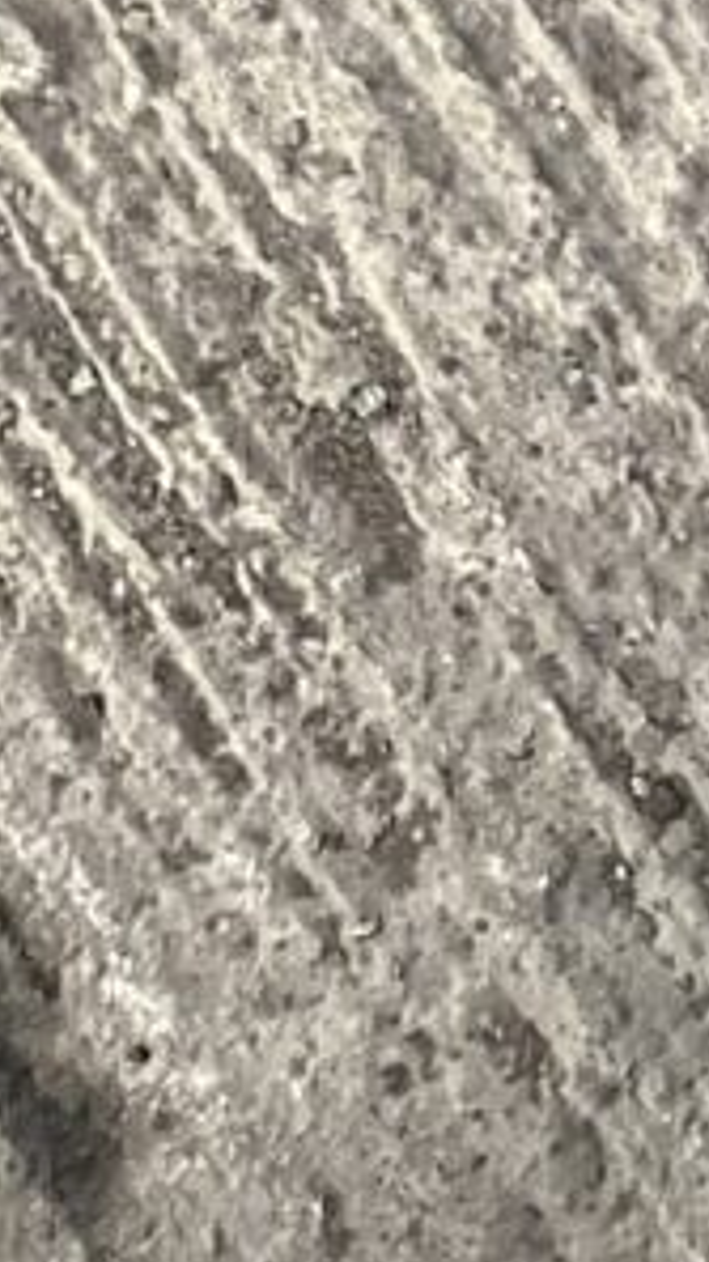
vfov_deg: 8.5
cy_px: -2953
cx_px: 2917
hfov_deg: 5.4
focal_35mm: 195
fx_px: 6519
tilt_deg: -61.4
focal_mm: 5.1
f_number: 1.6
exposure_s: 1/676
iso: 50
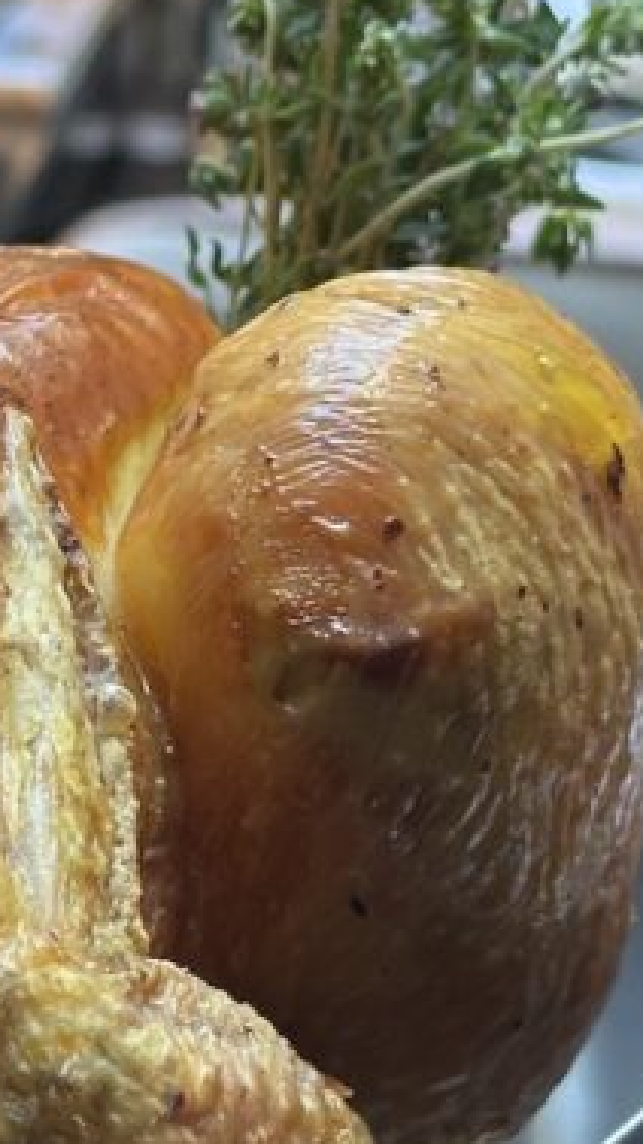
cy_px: 346
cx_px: -185
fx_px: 4305
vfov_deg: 15.1
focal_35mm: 142
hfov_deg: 8.4
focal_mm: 6.86
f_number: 1.78
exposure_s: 1/60
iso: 125
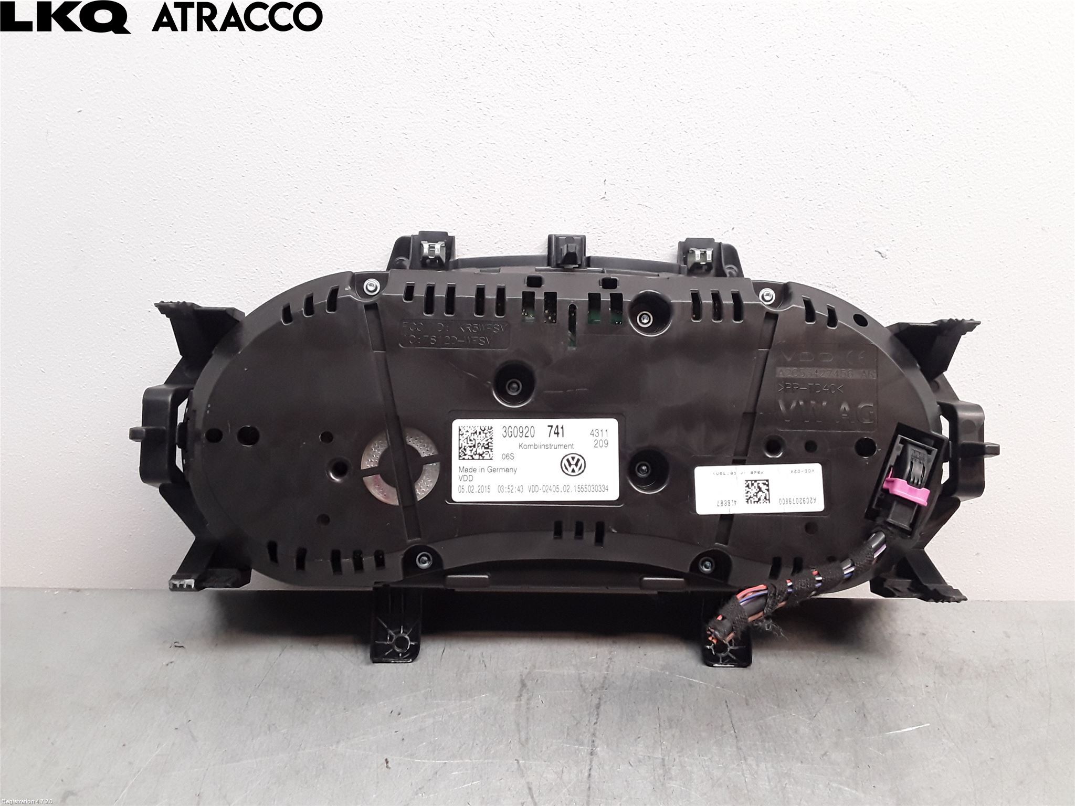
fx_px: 870
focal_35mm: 28
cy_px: 403
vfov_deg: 49.7
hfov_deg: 63.4
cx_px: 538
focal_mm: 2.91
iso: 100
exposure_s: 1/100
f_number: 1.9
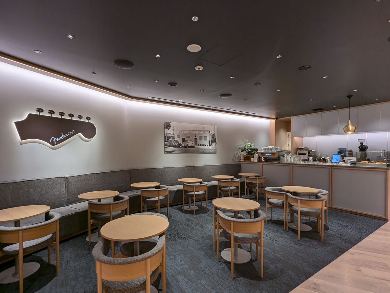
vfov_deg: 74.7
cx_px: 195
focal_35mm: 17
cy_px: 155
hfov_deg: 91.0
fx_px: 192
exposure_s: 1/50
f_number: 2.2
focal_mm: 2.35
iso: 74
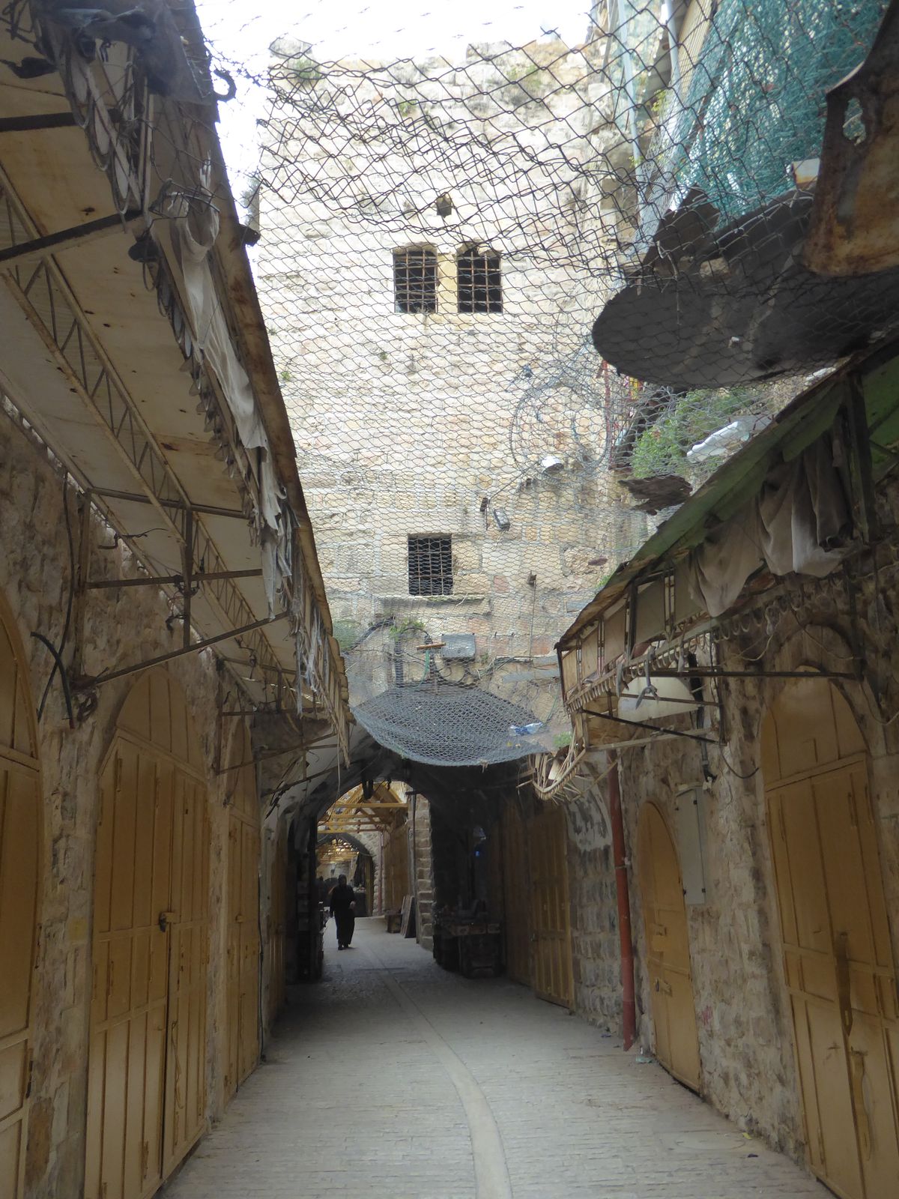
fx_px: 1177
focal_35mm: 34
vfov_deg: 54.0
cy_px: 600
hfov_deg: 41.8
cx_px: 450
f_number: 3.6
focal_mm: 5.8
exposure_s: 1/60
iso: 200
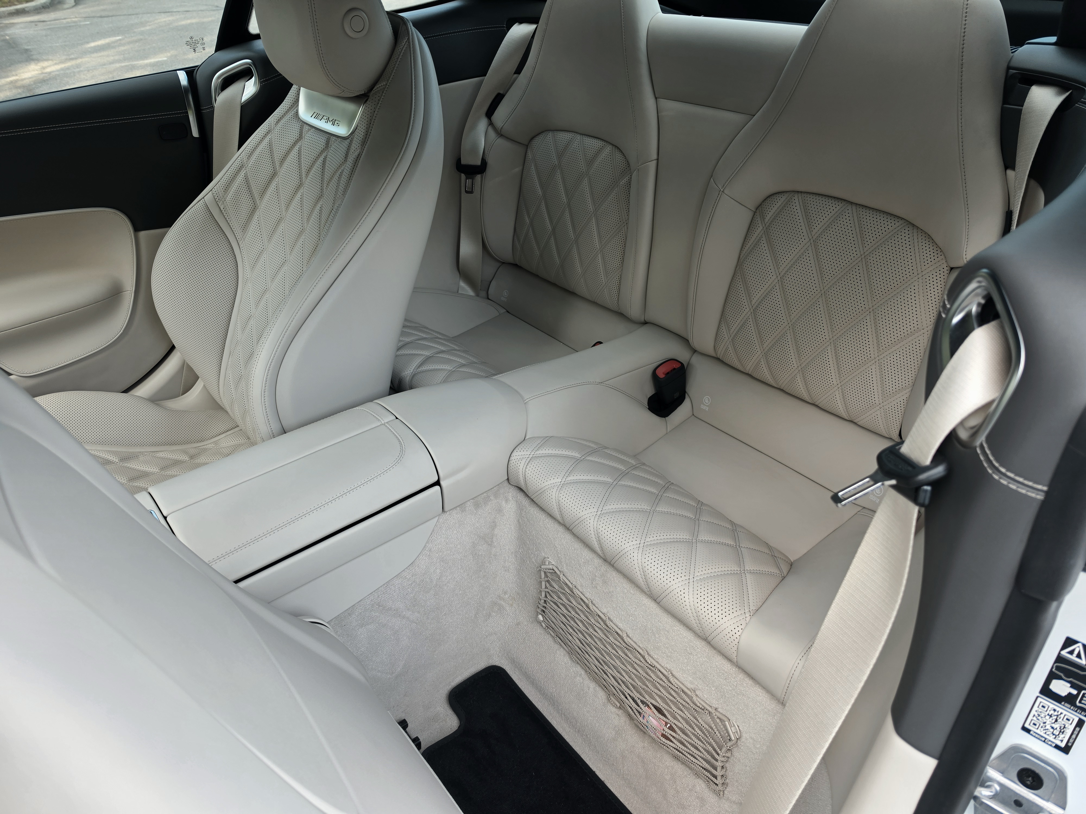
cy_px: 407
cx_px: 543
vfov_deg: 58.9
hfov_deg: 73.9
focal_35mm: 23
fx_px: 722
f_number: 1.4
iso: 50
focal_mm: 6.5
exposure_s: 1/182
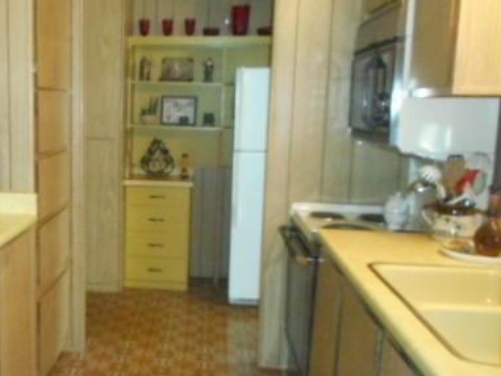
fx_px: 608
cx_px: 99
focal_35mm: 42
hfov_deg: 42.7
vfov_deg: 34.4
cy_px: 202
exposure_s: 1/25
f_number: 3.7
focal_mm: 4.5
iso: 900
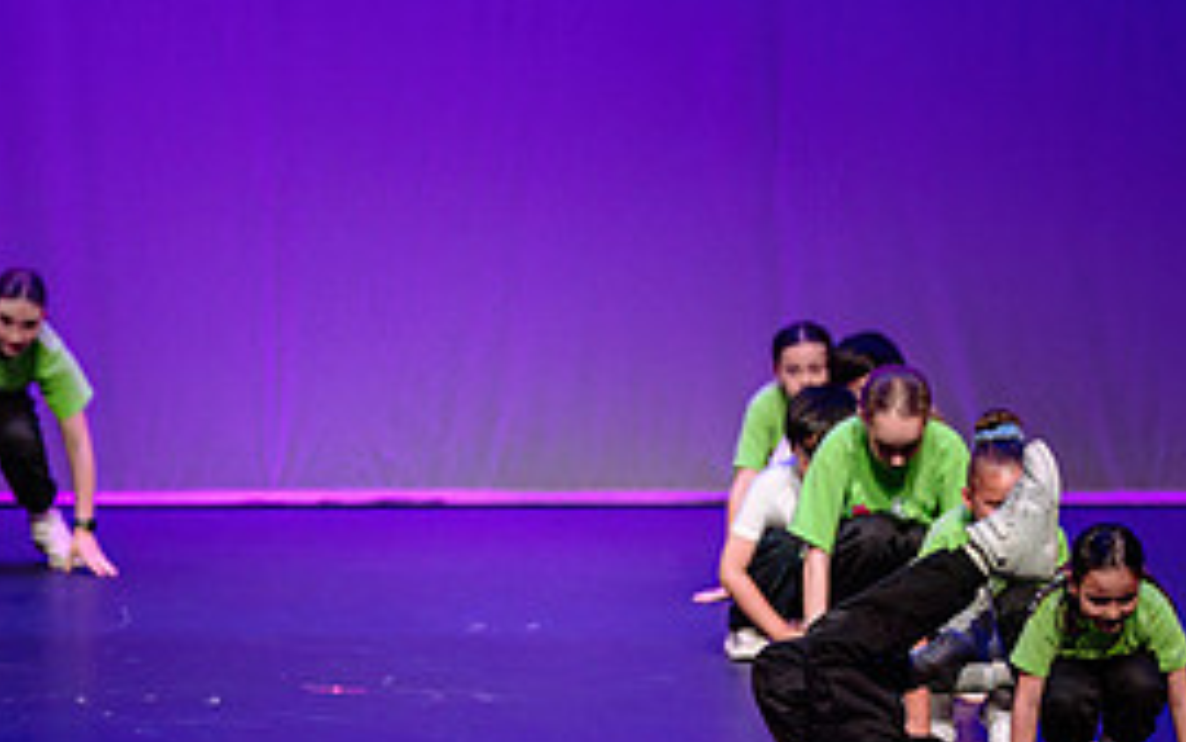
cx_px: 501
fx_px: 7793
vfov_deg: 5.5
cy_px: 424
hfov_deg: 8.7
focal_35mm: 241
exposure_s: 1/500
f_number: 2.8
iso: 1250
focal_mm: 110
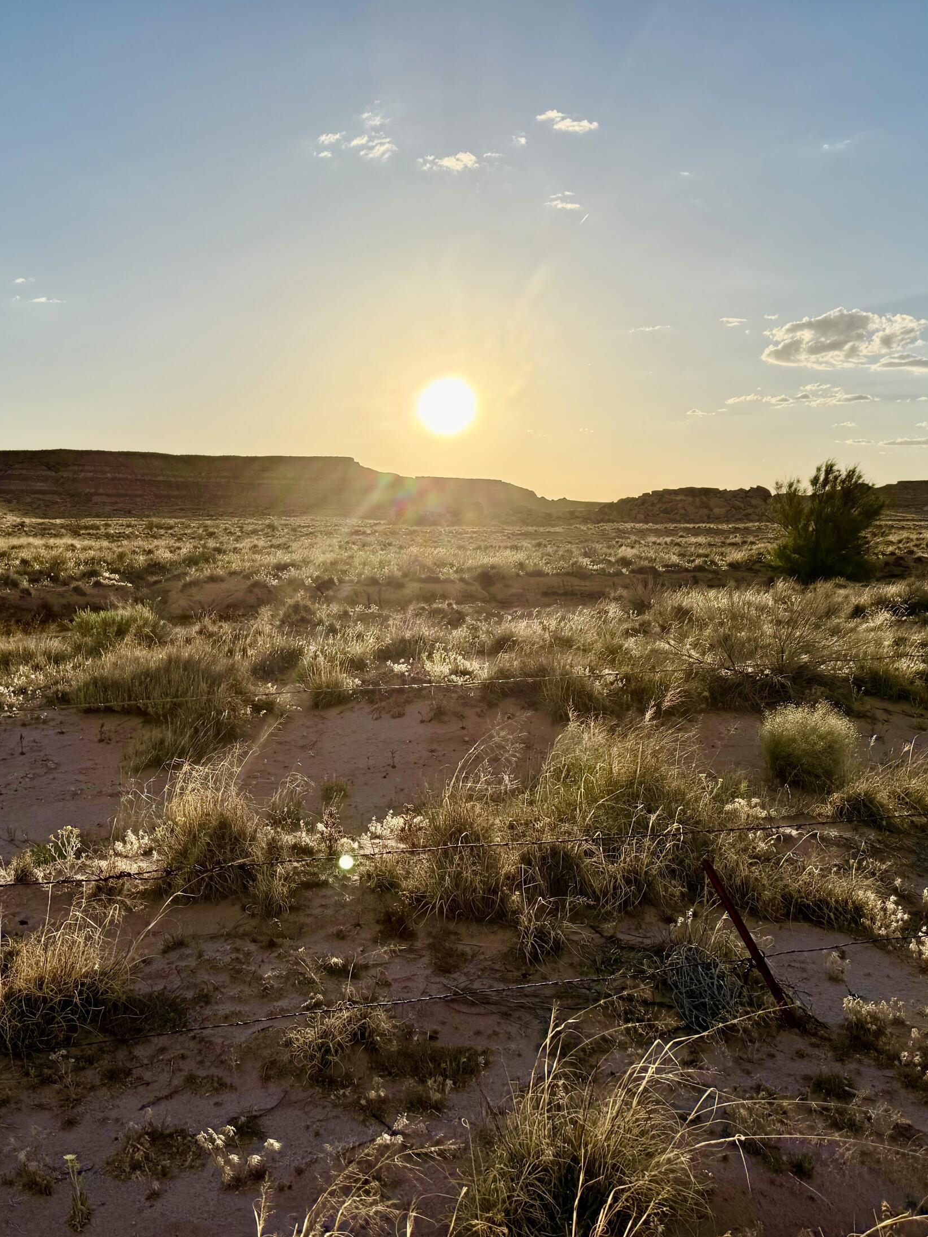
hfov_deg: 42.9
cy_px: 623
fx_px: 1180
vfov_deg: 55.4
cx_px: 405
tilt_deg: -3.3
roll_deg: -0.4
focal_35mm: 33
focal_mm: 6.76
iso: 80
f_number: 1.78
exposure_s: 1/7353
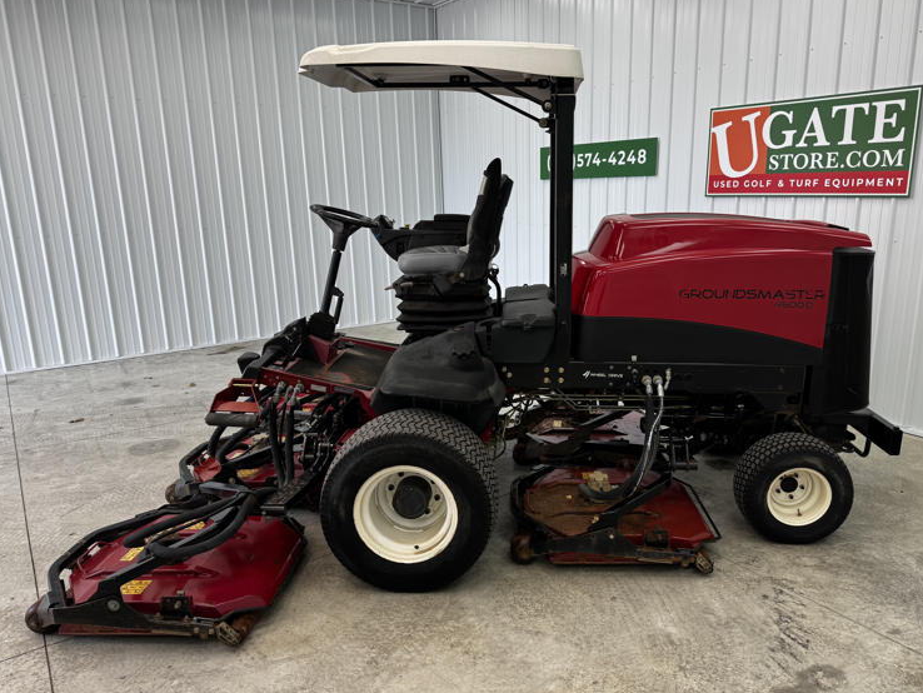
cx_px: 494
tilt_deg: -15.4
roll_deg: +0.6
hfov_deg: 67.2
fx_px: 693
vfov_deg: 53.1
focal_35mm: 26
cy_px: 359
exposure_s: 1/122
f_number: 1.78
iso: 50
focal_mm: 6.76
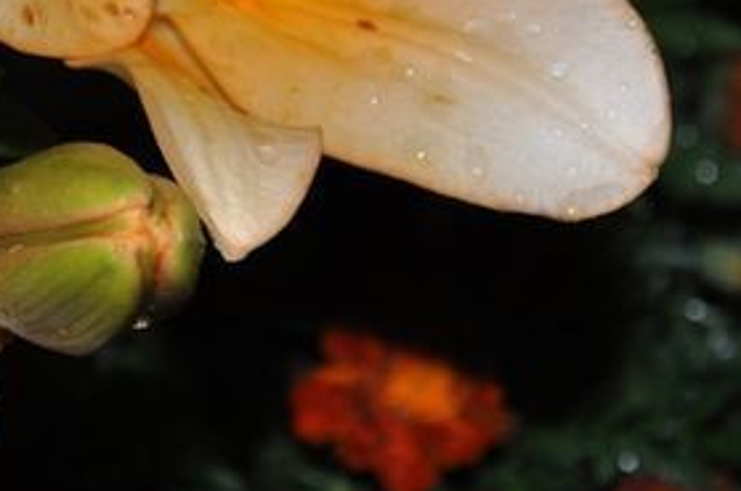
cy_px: 5
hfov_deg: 9.4
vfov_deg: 6.3
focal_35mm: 218
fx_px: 4471
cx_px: -53
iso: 400
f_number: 7.1
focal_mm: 45
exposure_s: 1/30
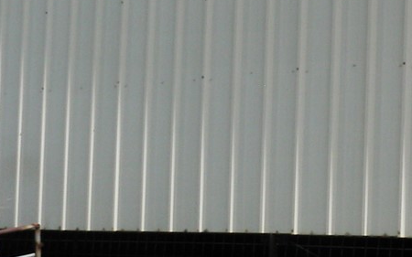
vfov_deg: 9.7
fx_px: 1515
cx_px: 493
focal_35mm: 135
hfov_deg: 15.0
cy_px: 162
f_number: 5
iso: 50
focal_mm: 5
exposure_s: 1/500
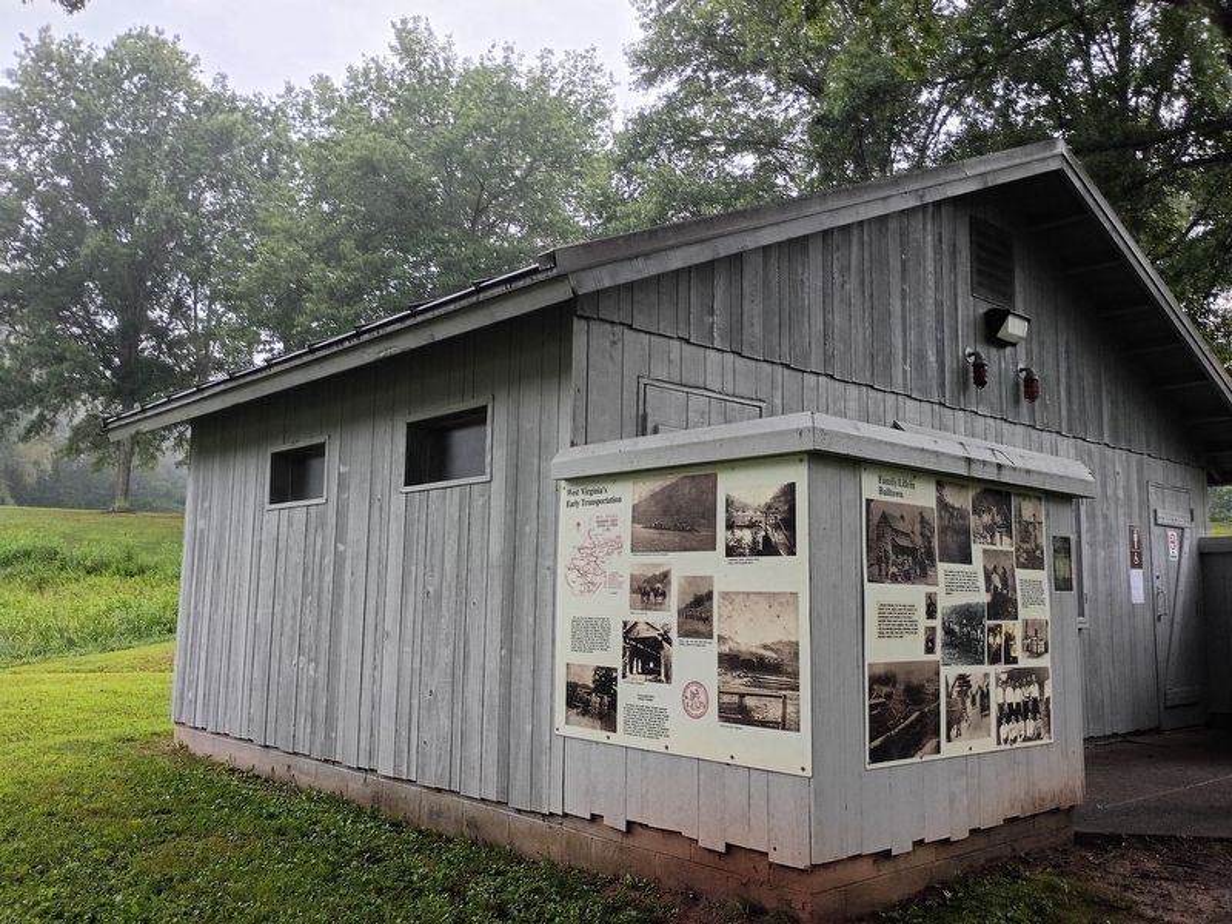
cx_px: 616
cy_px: 462
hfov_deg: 61.7
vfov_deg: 48.2
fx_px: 1032
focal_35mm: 29
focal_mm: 4.27
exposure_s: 1/60
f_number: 1.8
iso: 173
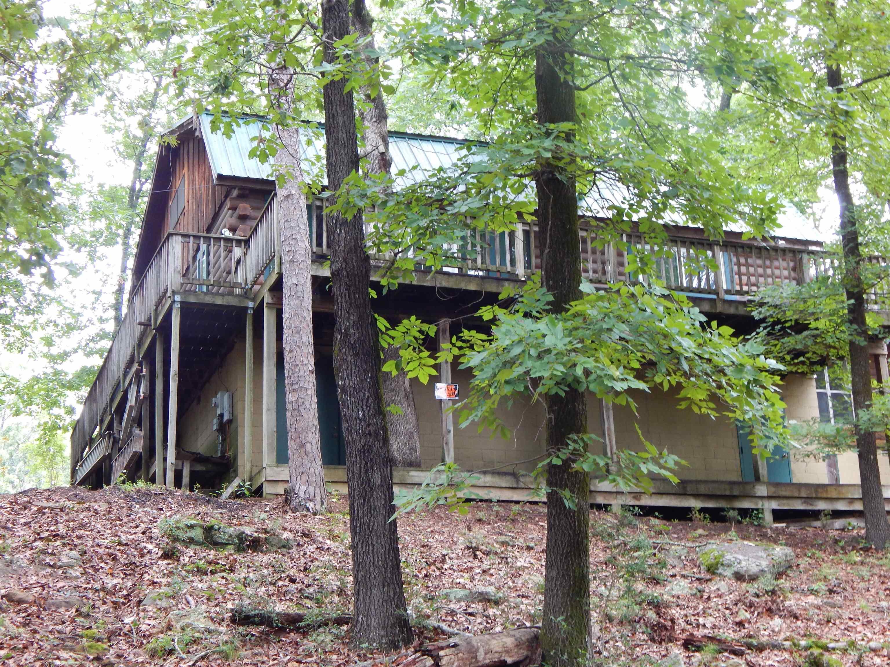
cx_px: 445
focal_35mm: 54
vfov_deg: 27.0
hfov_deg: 35.5
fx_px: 1388
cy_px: 334
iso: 200
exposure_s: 1/30
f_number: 3.8
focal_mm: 9.7
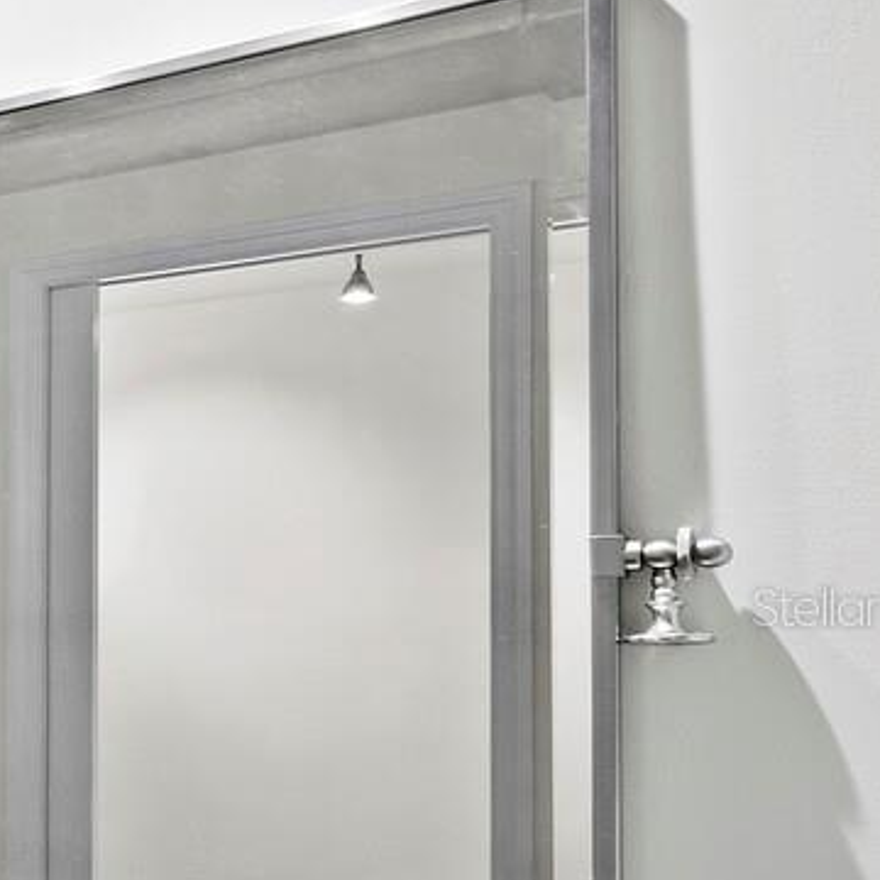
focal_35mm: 55
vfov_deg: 30.8
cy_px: 606
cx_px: -970
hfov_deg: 17.9
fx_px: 1582
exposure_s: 1/1.25
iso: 400
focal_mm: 7
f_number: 10
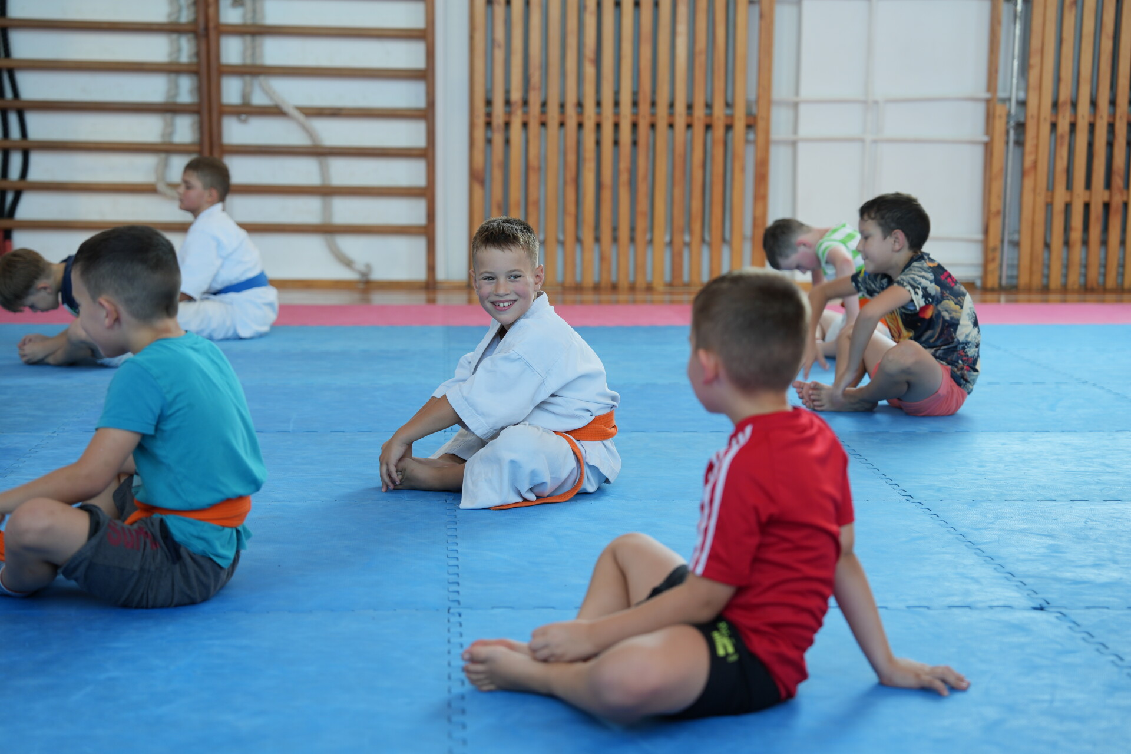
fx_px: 2136
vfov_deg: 20.0
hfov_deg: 29.7
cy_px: 377
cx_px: 566
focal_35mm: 68
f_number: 2.8
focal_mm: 68
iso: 160
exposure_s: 1/80
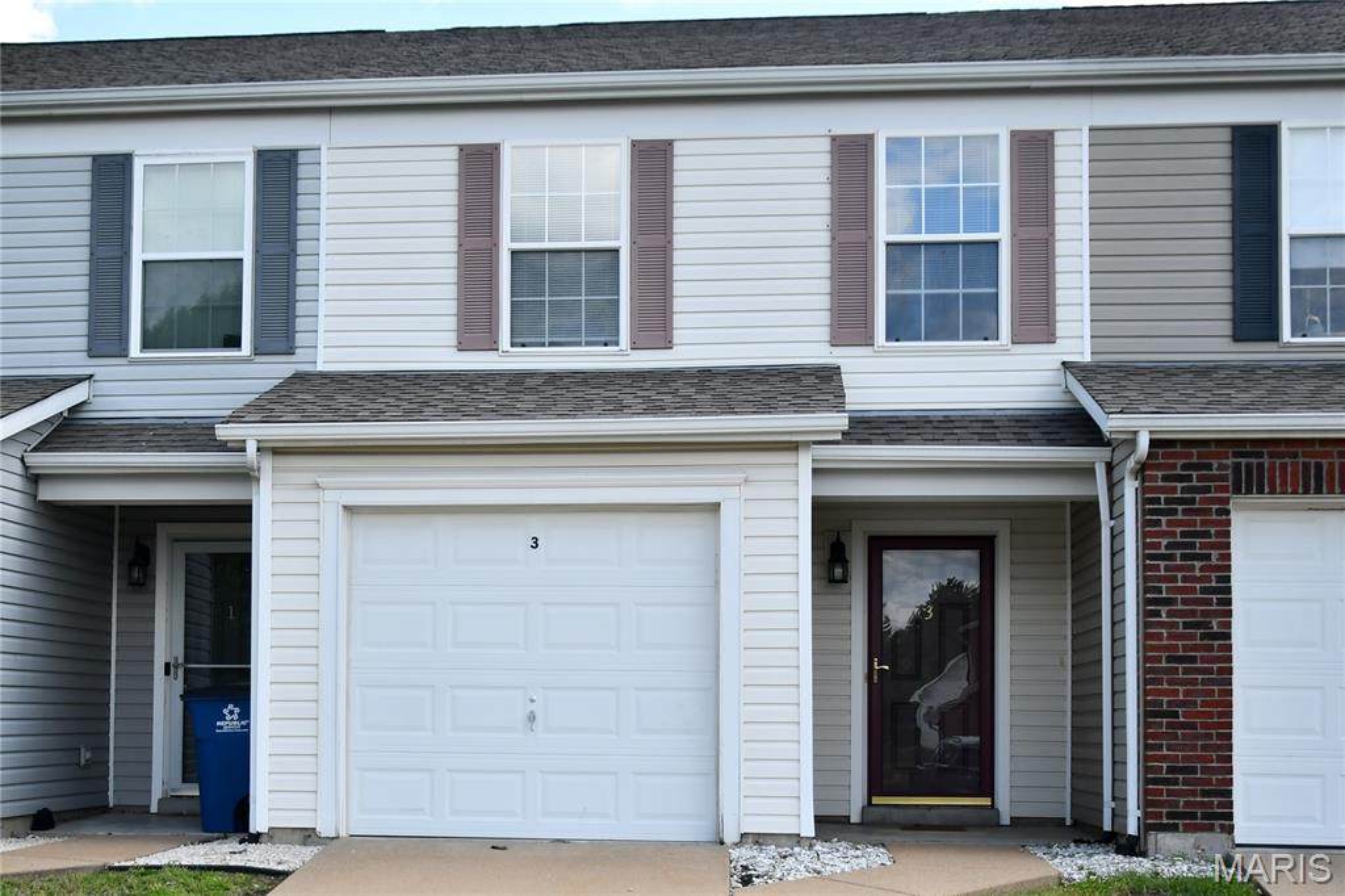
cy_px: 448
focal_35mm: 37
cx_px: 672
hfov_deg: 51.9
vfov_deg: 35.9
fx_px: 1382
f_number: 4
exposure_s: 1/800
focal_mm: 25
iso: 160
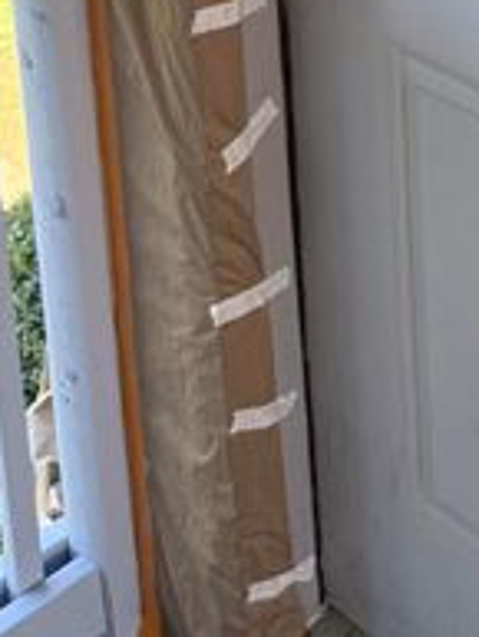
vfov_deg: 19.8
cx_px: 714
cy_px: -371
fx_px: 1530
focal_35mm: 83
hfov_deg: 16.3
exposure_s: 1/399
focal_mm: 6.76
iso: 100
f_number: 1.78
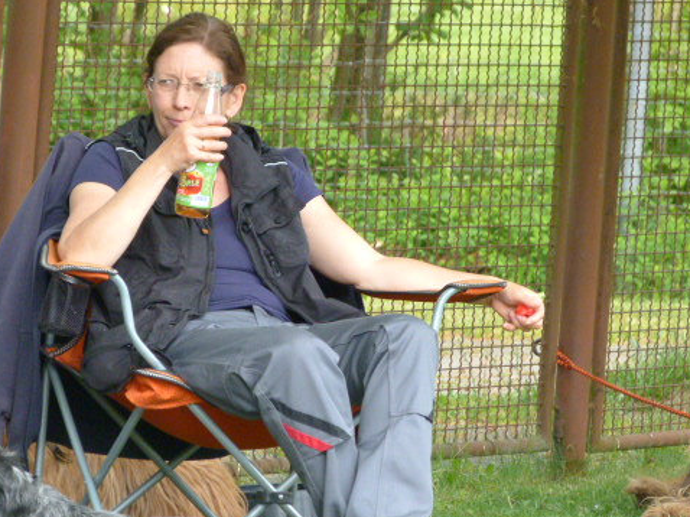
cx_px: 315
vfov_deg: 3.3
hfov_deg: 4.4
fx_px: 9045
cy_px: 296
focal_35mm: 454
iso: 500
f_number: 4.1
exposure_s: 1/400
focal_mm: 61
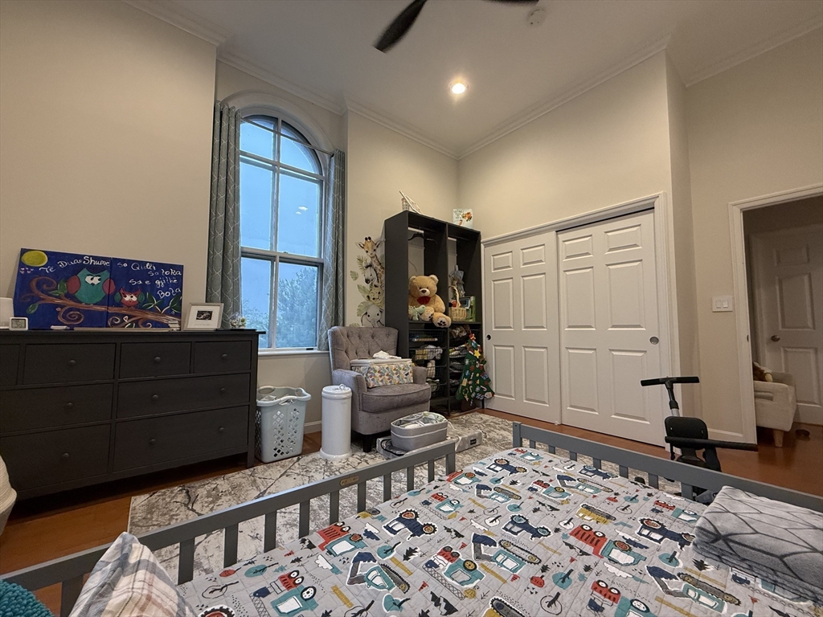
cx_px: 412
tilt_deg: +4.0
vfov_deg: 85.7
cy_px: 308
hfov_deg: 102.1
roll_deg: -0.2
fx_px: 333
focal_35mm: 14
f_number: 2.2
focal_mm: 2.22
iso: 320
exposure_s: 1/120
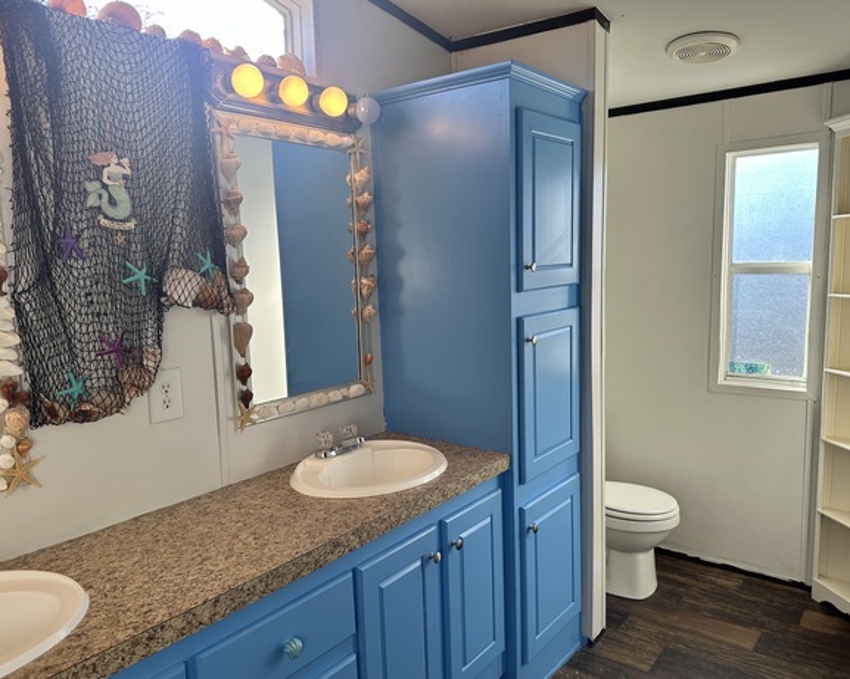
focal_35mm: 26
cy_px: 349
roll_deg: +2.0
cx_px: 423
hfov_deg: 66.1
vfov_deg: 54.9
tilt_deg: -7.6
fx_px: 654
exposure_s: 1/290
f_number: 1.78
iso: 80
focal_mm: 6.86
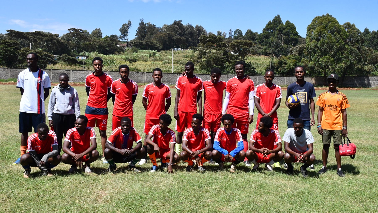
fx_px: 421
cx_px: 189
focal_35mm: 42
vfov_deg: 28.3
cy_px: 109
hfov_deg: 48.4
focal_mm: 27
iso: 800
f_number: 14
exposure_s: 1/800
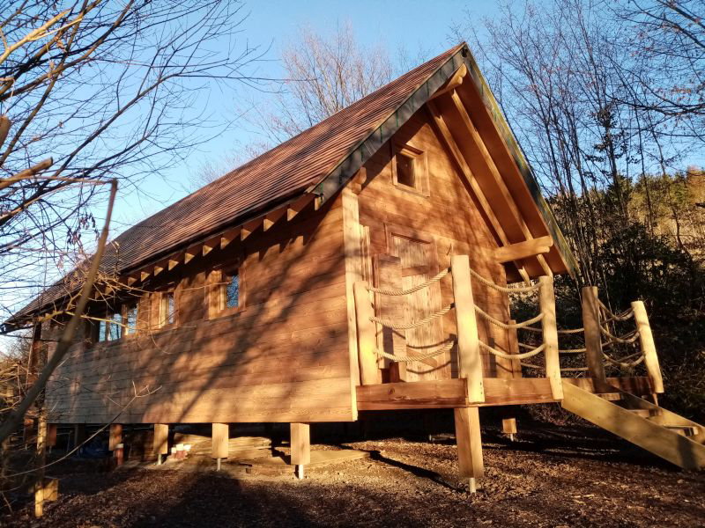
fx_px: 530
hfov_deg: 67.3
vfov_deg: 53.1
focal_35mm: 26
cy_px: 264
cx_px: 352
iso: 100
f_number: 1.8
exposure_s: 1/284
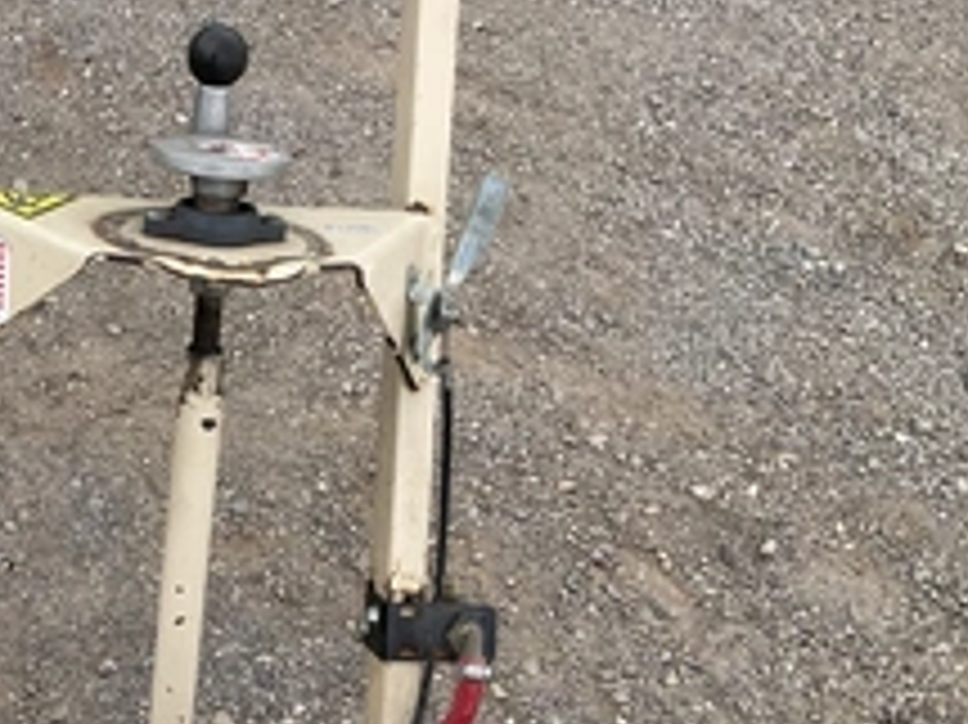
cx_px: 135
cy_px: 423
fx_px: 1509
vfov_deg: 27.0
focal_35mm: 54
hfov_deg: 34.0
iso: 25
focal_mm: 3
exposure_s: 1/842
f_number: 1.8
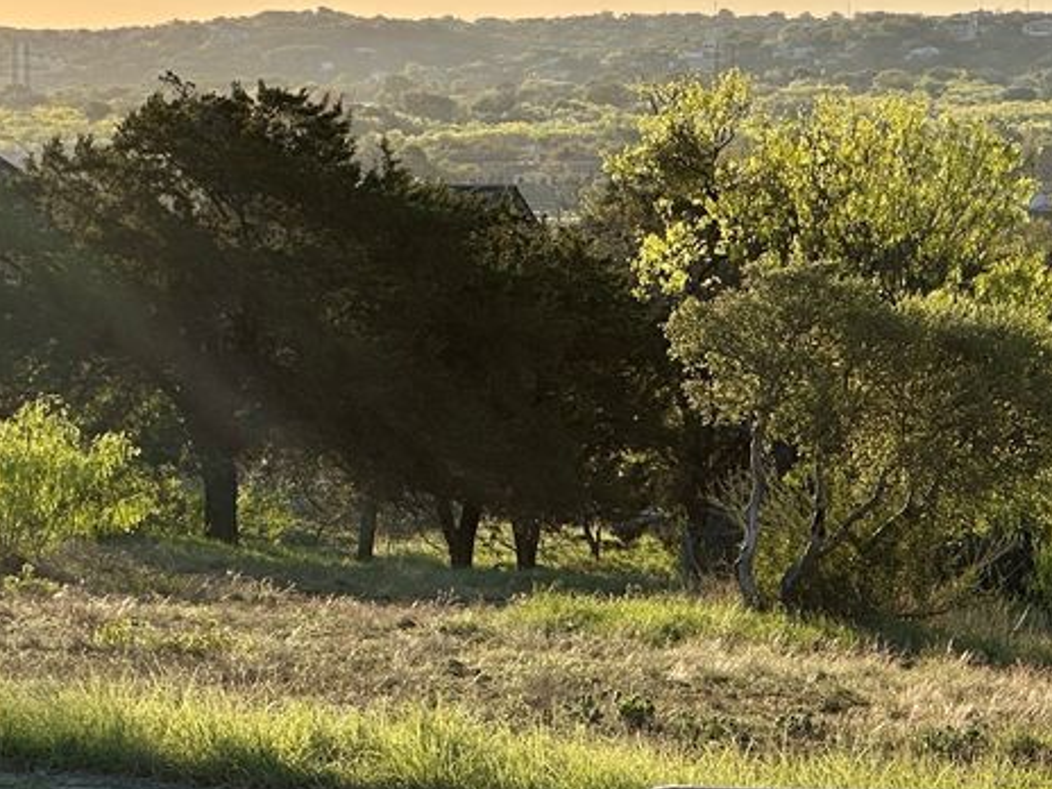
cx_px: 558
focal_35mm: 170
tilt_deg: -3.4
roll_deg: +0.1
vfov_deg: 8.7
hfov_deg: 11.6
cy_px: 374
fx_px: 5166
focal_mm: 9
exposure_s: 1/1033
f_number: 2.8
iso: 32
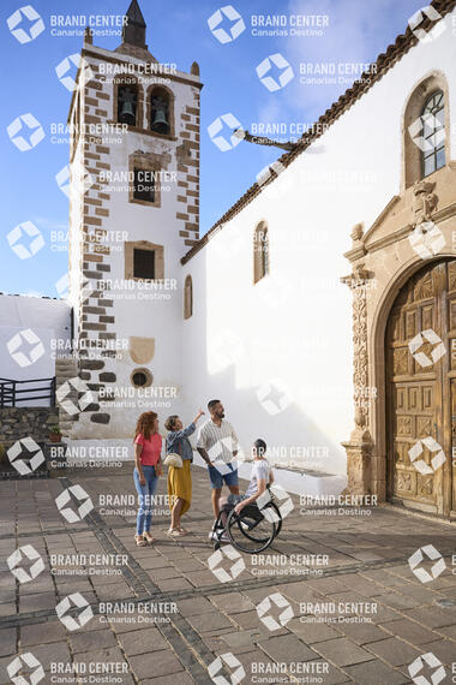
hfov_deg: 53.1
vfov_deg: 73.7
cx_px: 228
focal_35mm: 24
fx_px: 456
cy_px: 342
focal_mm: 24
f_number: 3.2
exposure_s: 1/5000
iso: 400
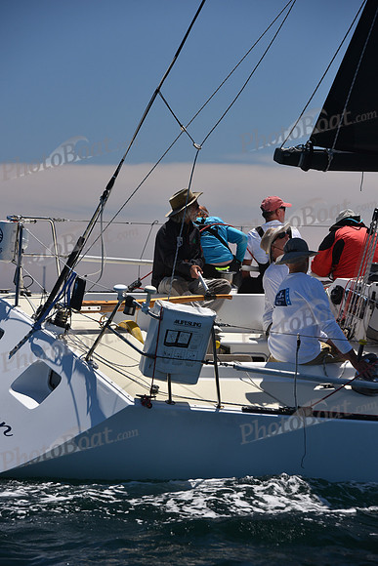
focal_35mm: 145
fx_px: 2282
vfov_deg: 14.2
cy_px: 283
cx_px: 189
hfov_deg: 9.5
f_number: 8
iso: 250
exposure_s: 1/800
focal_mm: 145
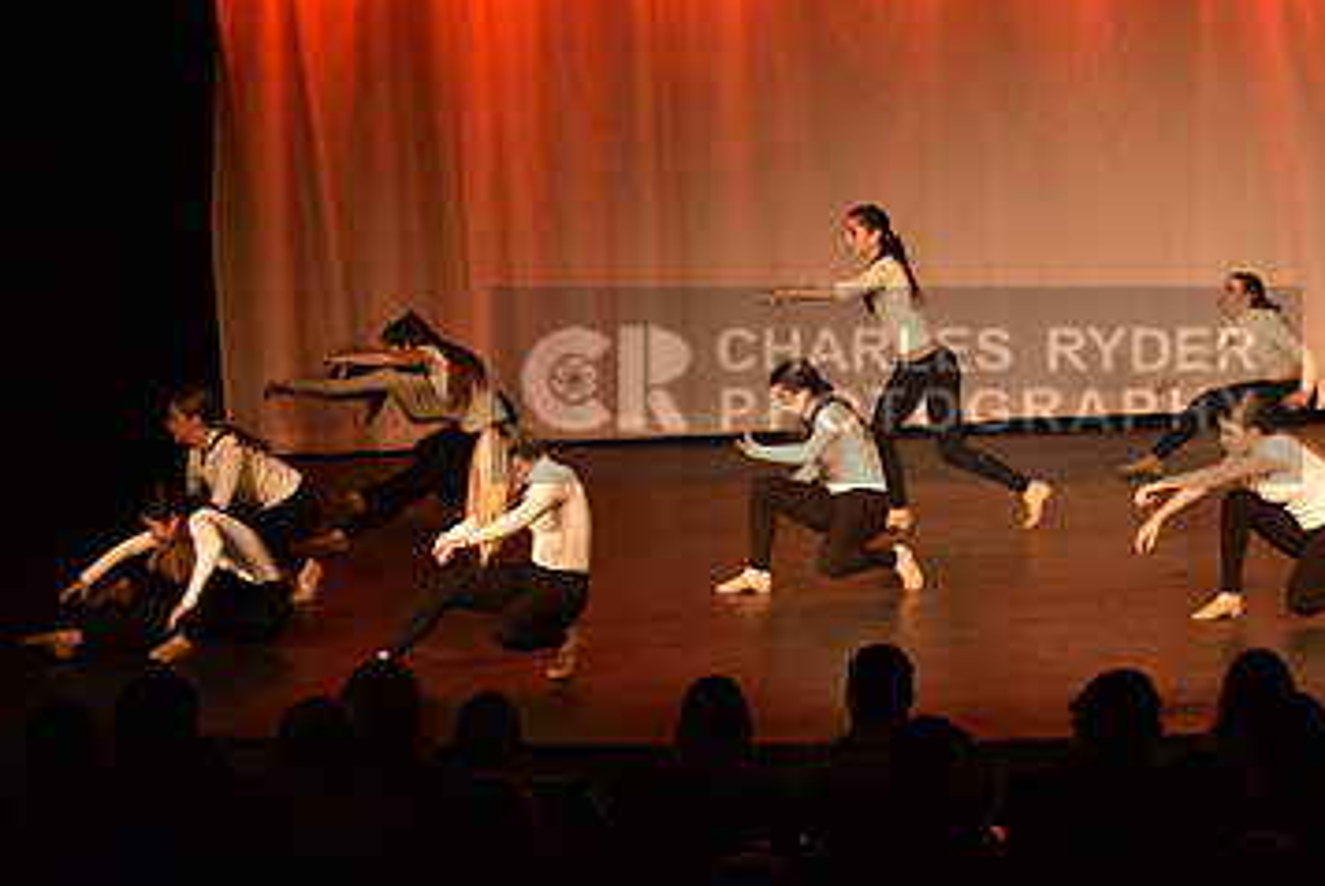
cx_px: 897
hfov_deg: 17.9
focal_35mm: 114
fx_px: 4199
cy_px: 385
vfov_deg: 12.0
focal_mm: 70
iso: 2000
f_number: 4.5
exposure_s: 1/250
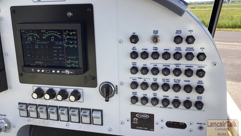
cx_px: 120
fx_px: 217
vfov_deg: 34.6
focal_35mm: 34
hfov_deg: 58.0
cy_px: 59
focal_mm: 3.3
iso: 25
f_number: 2.4
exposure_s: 1/959
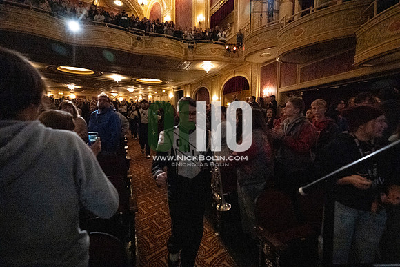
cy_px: 134
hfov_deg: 95.0
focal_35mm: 16
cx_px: 200
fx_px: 183
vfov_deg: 72.1
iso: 40637
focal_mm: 16.5
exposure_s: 1/400
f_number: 4
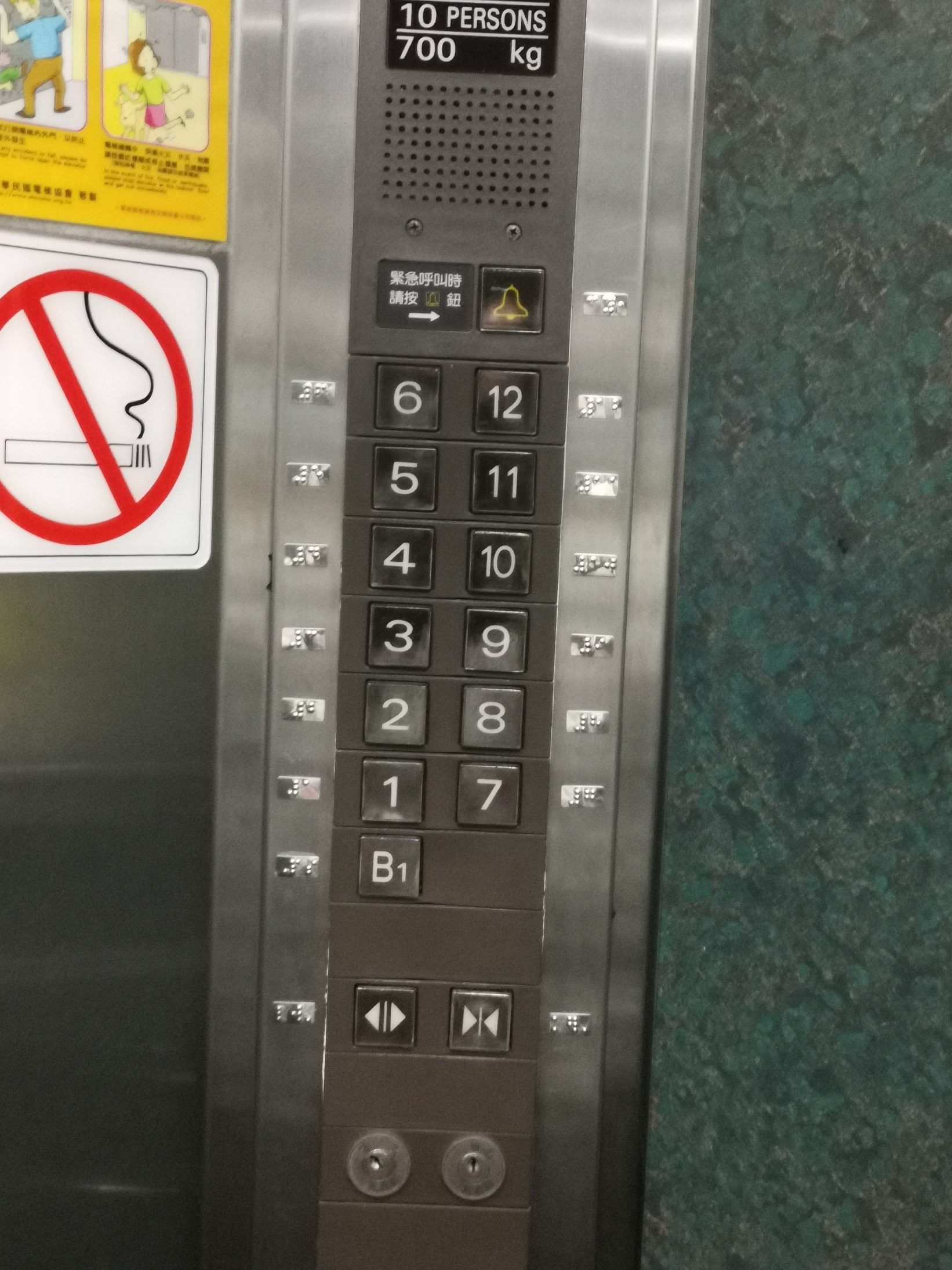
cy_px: 635
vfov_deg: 39.7
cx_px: 476
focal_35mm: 48
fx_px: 1760
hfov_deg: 30.3
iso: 1250
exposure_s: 1/24
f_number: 1.8
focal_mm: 5.58
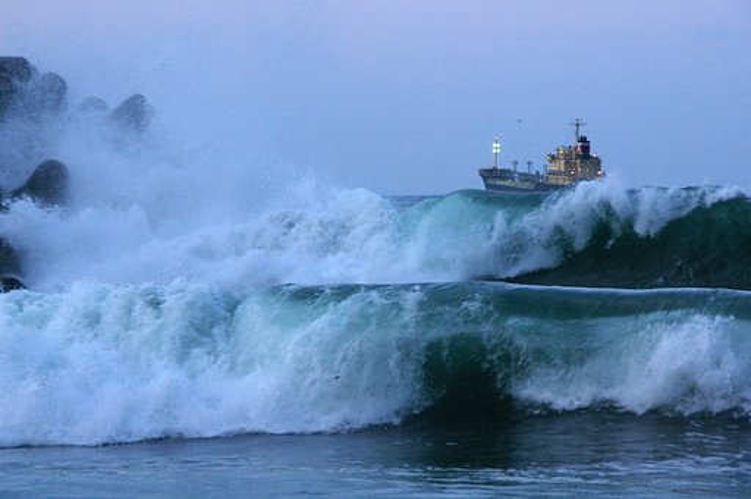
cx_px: 376
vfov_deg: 9.1
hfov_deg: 13.7
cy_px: 250
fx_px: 3125
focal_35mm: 150
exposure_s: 1/125
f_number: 8
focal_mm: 100
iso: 800
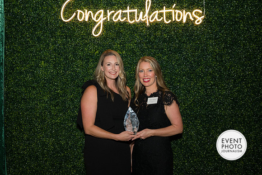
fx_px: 298
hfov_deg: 47.4
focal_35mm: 41
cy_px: 88
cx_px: 131
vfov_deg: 32.6
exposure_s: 1/160
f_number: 5
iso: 800
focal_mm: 41
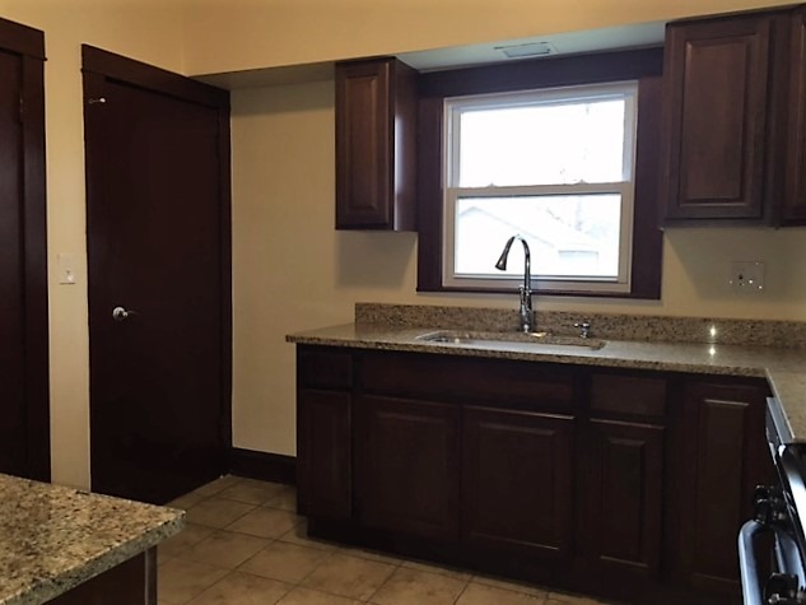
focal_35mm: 29
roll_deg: -0.5
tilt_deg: -4.1
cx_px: 403
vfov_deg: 48.2
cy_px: 302
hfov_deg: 61.7
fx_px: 675
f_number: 2.2
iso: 50
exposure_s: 1/30
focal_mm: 4.15
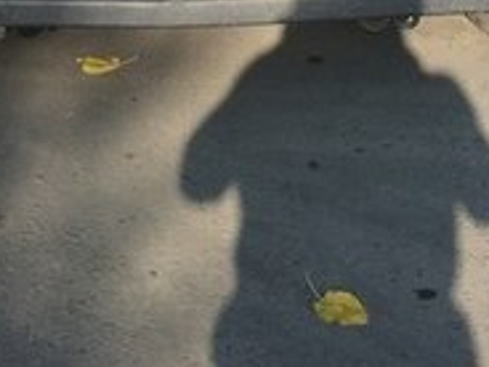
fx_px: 1469
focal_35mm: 104
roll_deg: -0.5
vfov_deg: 13.4
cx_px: 266
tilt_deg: -16.1
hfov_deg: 18.9
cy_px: -198
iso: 32
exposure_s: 1/912
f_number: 2.2
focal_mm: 4.15
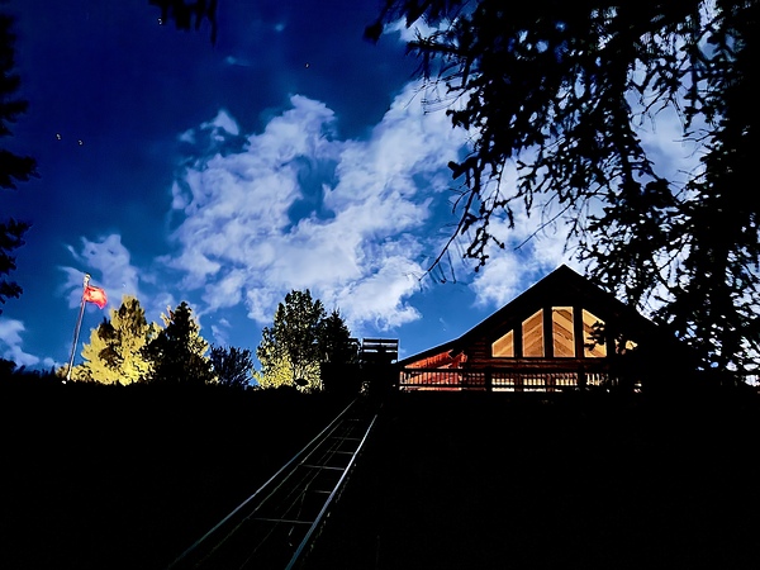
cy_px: 285
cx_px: 380
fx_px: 527
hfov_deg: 71.6
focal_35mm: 24
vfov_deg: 56.8
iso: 6400
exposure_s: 1
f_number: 1.78
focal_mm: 6.76
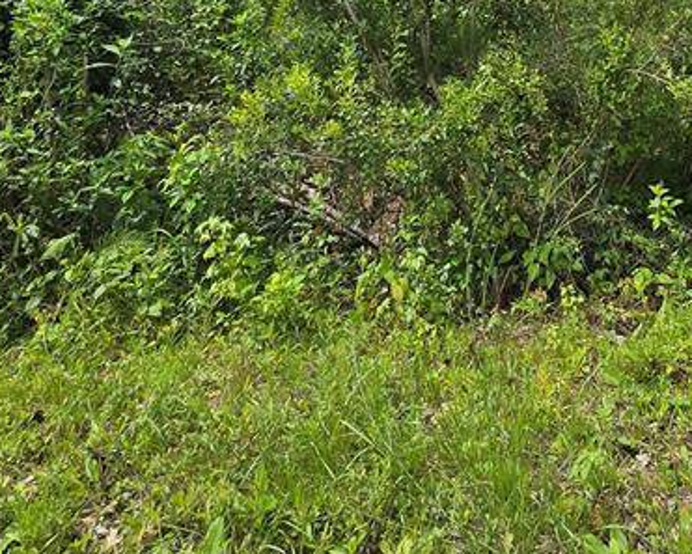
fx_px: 717
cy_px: -123
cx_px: 547
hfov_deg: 48.8
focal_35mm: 35
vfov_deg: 33.6
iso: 50
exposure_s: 1/2169
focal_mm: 2.2
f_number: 2.2
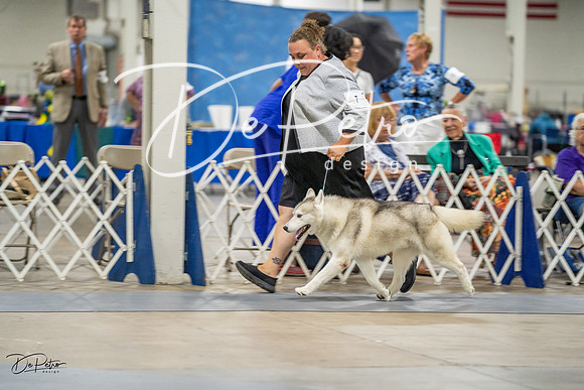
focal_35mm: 152
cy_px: 195
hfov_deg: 13.5
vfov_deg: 9.0
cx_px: 292
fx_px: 2466
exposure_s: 1/200
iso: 2500
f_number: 2.8
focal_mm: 152
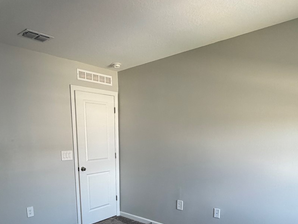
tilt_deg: -10.9
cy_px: 186
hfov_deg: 63.0
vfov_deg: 46.5
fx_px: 241
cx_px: 123
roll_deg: +1.0
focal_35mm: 28
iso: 250
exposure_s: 1/121
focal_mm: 2.22
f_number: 2.2
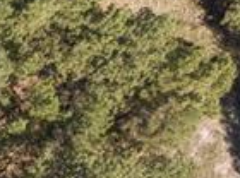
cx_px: -569
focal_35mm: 176
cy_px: 575
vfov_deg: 7.2
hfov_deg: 8.6
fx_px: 1216
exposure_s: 1/60
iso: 100
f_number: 10
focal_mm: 12.29
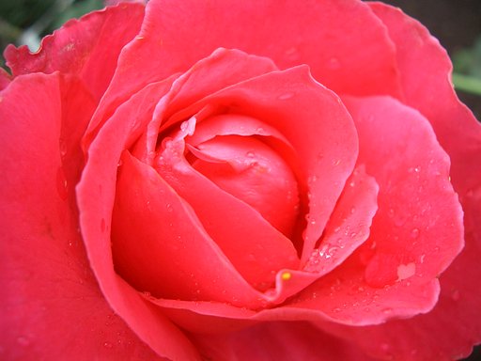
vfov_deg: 40.7
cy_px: 180
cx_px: 240
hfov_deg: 52.6
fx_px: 486
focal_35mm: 35
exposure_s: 1/80
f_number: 2.6
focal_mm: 5.8
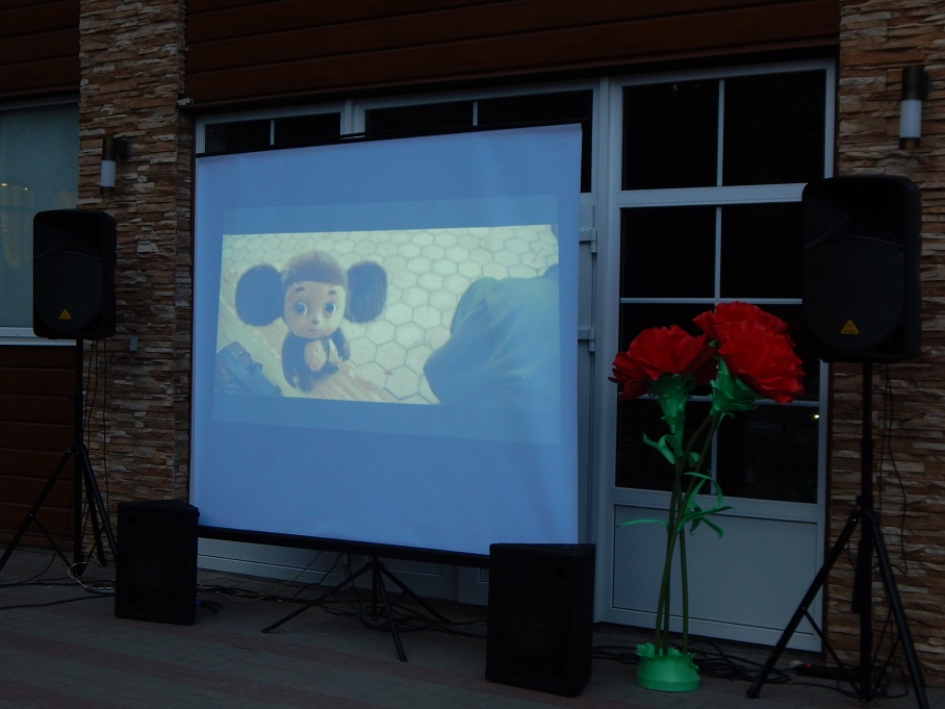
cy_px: 354
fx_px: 1474
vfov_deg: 27.0
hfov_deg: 35.5
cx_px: 472
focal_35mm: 54
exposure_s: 1/30
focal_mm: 9.7
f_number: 3.8
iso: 140
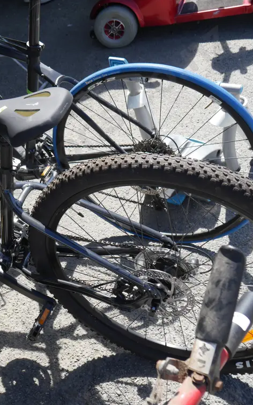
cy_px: 199
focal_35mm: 46
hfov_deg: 26.6
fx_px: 507
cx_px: 4
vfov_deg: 43.5
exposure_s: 1/400
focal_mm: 16
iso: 200
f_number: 5
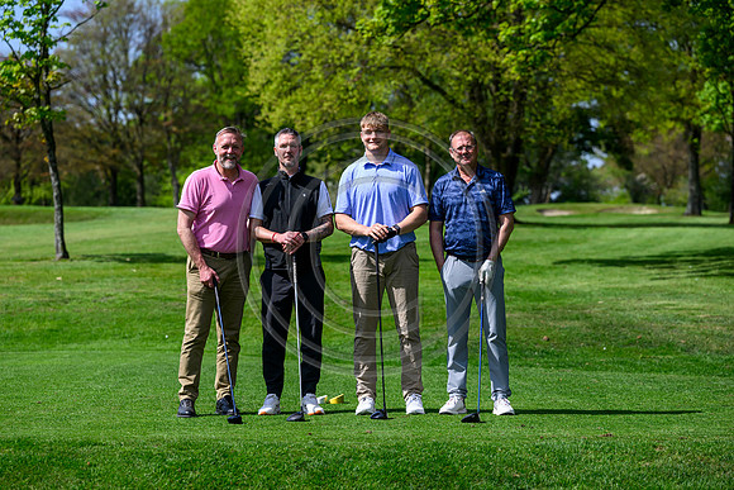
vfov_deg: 11.9
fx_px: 2345
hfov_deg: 17.8
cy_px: 245
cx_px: 367
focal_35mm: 115
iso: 500
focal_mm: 115
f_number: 4
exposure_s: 1/4000
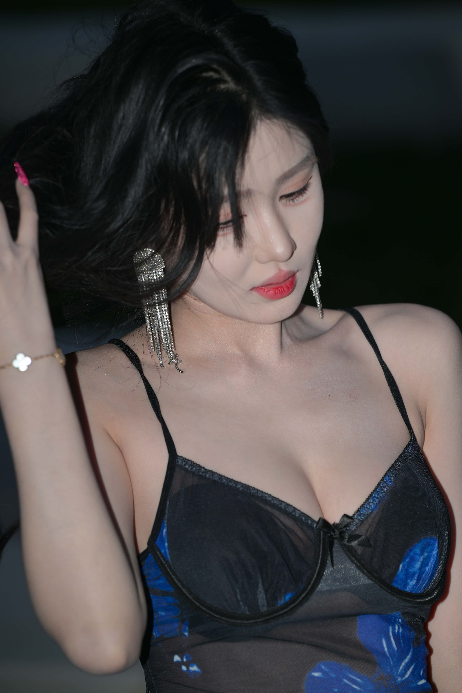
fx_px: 3850
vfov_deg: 10.3
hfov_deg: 6.9
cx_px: 231
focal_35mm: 200
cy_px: 346
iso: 100
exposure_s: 1/200
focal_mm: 200
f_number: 4.5
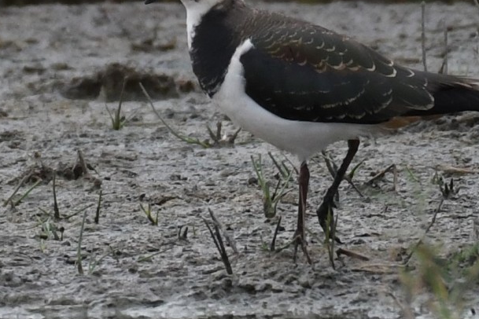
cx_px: 231
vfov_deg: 1.1
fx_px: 16524
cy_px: 58
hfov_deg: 1.7
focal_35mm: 1242
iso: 800
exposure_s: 1/1000
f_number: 5.6
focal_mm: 480
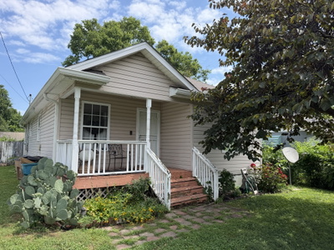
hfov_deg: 71.6
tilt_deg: +5.2
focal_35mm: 24
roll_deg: -0.8
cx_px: 167
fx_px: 232
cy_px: 125
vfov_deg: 56.8
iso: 100
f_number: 1.78
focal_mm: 6.76
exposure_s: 1/2525
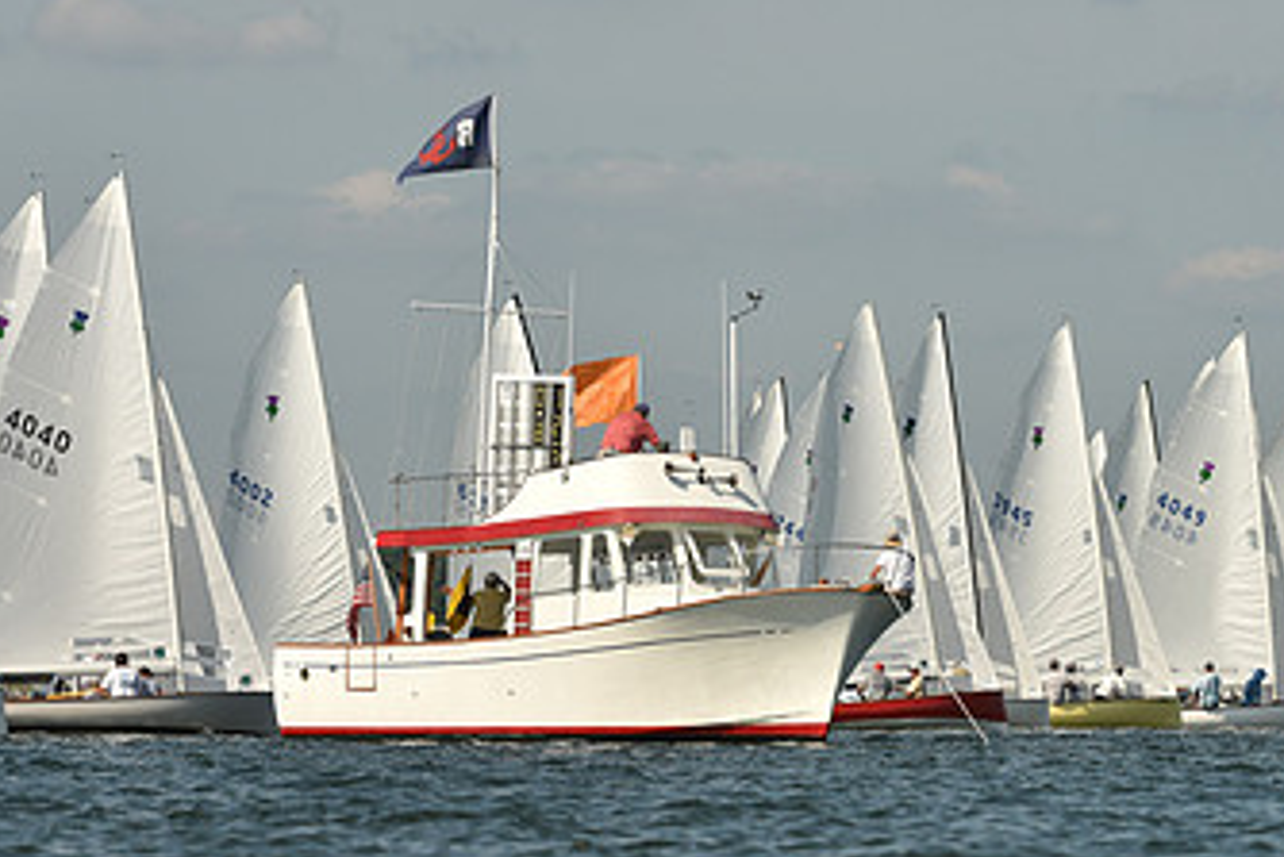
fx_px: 12381
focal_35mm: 347
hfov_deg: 5.9
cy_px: 582
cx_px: 827
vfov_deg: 4.0
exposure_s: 1/1600
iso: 250
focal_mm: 200
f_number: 6.3
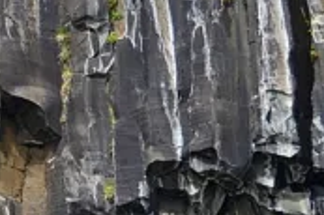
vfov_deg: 4.3
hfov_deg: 6.5
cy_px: 524
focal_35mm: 311
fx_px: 2796
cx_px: -210
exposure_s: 1/160
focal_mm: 35
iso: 100
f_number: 6.3
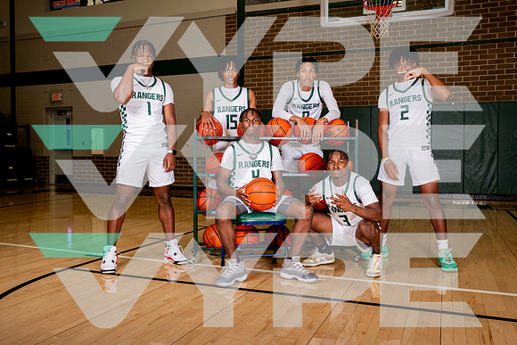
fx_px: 517
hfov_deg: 53.1
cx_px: 248
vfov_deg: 36.9
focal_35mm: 36
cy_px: 170
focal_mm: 32
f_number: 7.1
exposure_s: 1/320
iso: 800
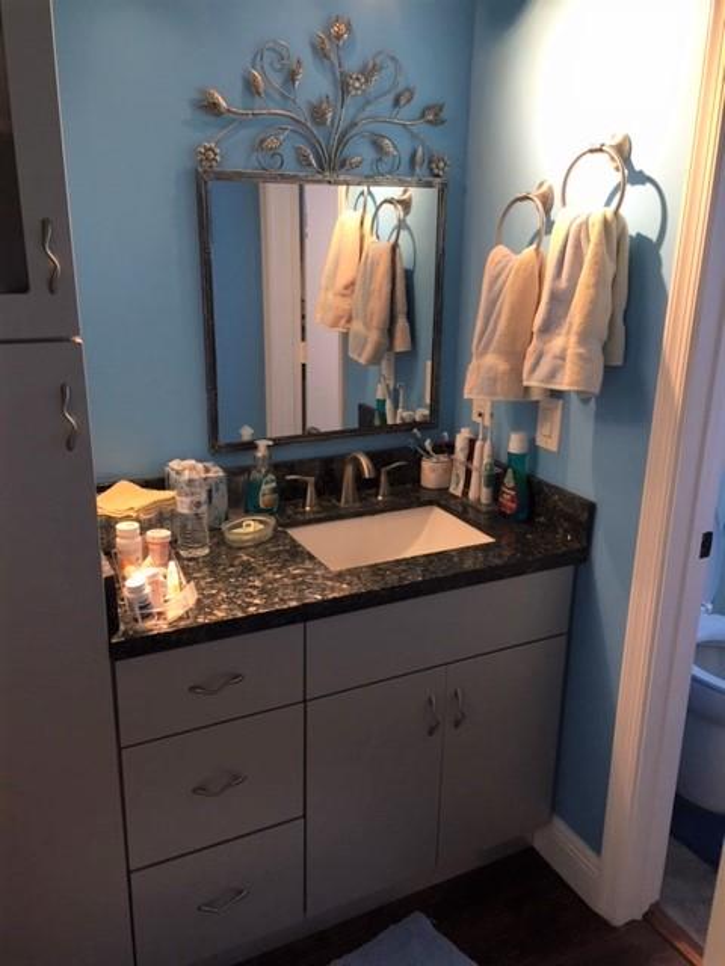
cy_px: 483
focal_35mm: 29
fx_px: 810
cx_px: 362
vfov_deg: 61.7
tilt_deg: -16.6
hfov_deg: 48.2
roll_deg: -0.9
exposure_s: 1/30
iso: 50
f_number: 2.2
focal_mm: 4.15
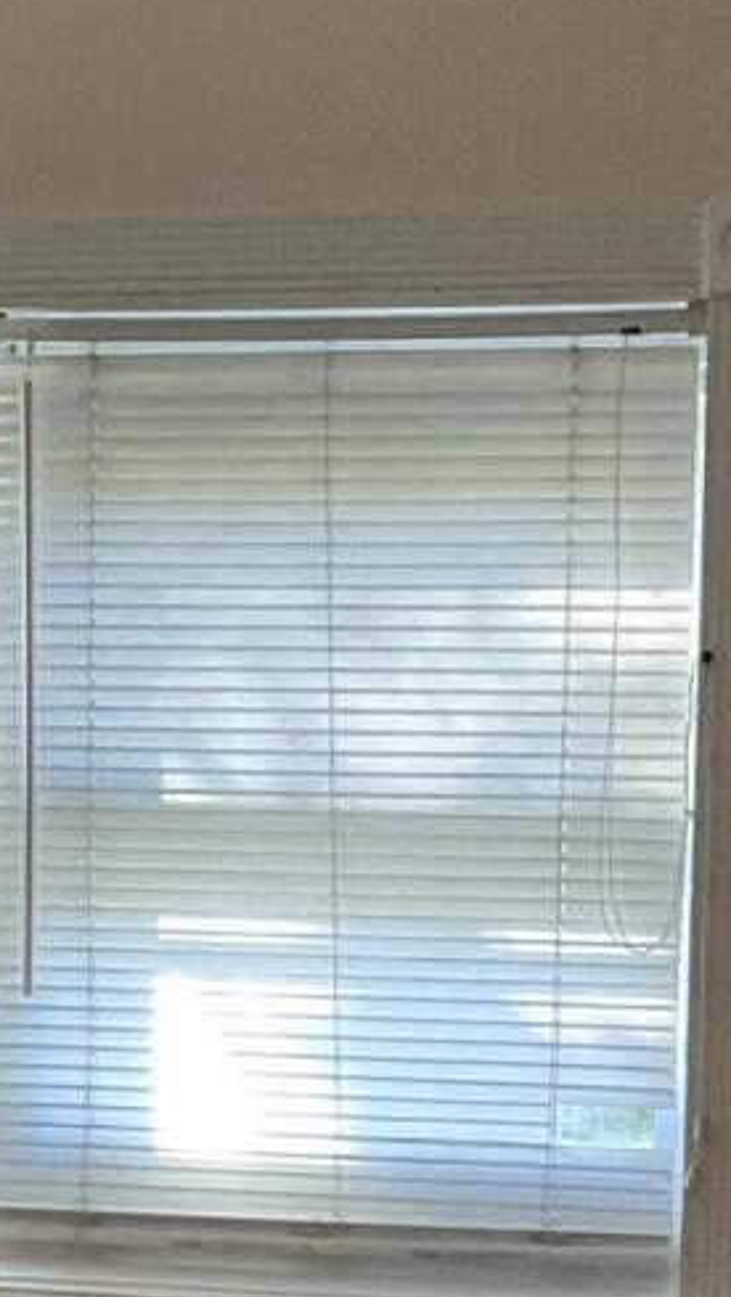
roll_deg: +0.0
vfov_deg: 16.3
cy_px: 1297
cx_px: 387
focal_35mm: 129
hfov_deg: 9.4
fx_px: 4441
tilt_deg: -7.9
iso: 160
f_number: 1.8
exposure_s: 1/60
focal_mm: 3
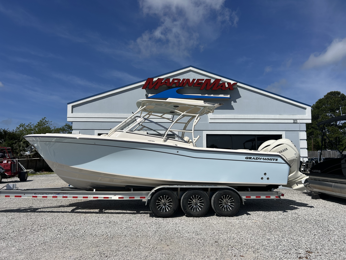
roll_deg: -0.4
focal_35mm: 26
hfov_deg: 67.3
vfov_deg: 53.1
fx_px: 260
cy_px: 130
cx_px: 173
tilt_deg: +6.6
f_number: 1.5
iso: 50
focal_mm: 5.7
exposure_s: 1/11364
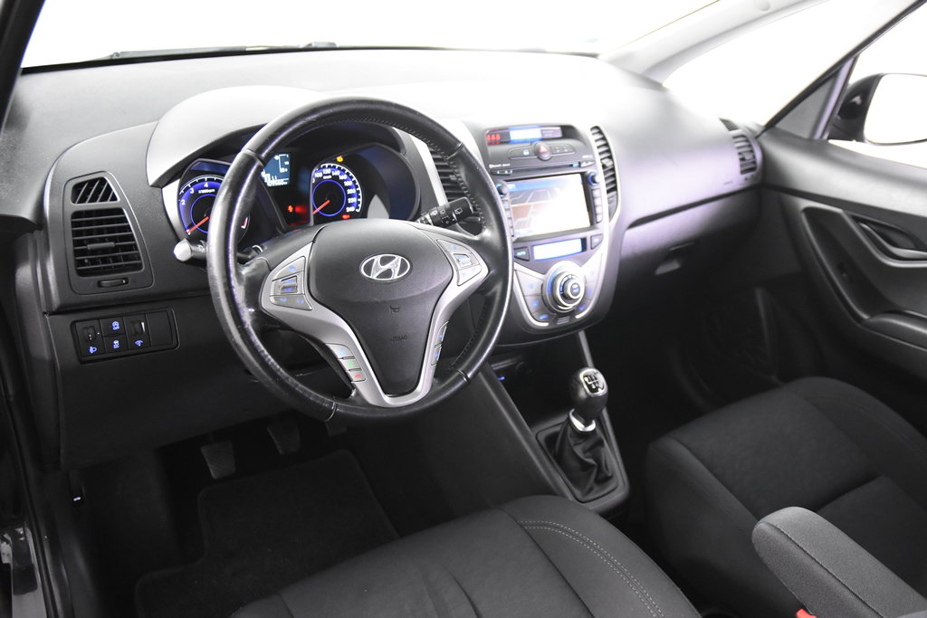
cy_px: 309
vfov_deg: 43.6
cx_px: 464
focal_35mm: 30
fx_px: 773
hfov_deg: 61.9
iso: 3600
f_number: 2.8
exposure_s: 1/30
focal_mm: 20
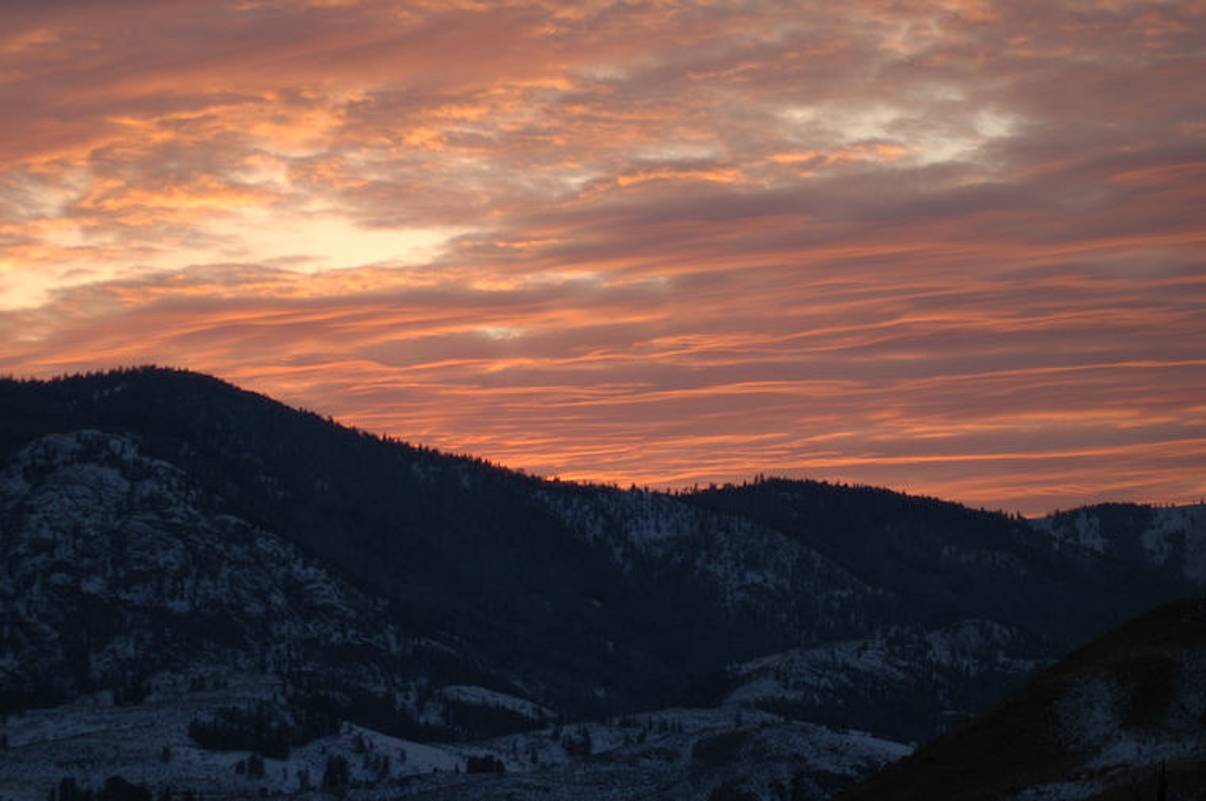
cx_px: 603
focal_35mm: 105
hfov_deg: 19.5
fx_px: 3514
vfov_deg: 13.0
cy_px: 400
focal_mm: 70
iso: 200
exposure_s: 1/100
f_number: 5
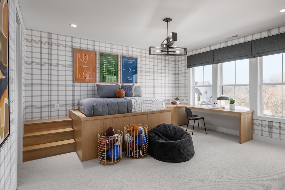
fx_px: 150
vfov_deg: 64.6
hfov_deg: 86.9
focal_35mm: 19
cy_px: 95
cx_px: 142
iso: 200
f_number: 9
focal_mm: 19
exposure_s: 1/200
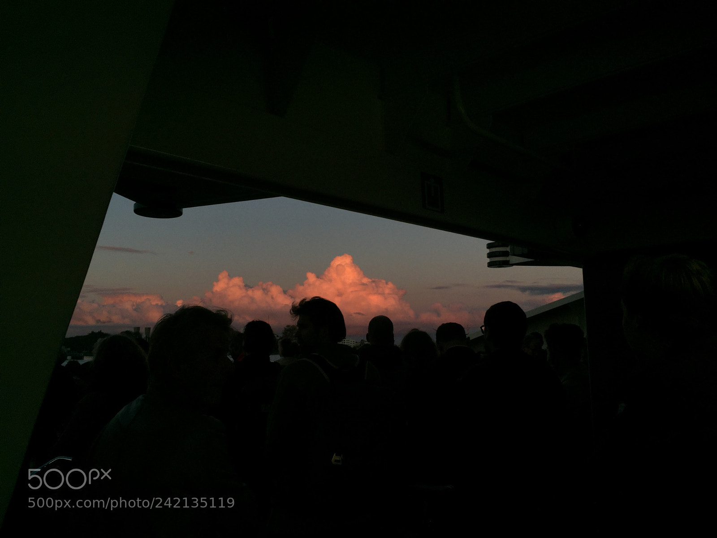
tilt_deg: +8.0
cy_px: 269
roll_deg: +0.0
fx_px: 601
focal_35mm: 29
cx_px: 358
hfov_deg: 61.7
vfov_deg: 48.2
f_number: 2.2
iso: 32
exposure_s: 1/719
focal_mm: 4.15
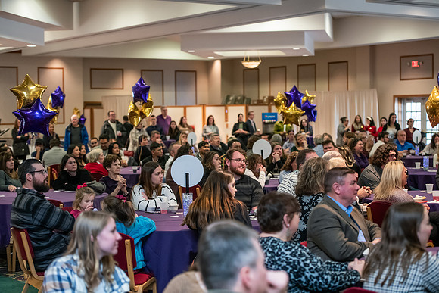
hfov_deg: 27.0
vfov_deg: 18.2
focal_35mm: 75
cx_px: 220
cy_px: 146
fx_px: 915
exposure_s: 1/160
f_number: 3.2
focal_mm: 75
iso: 2500
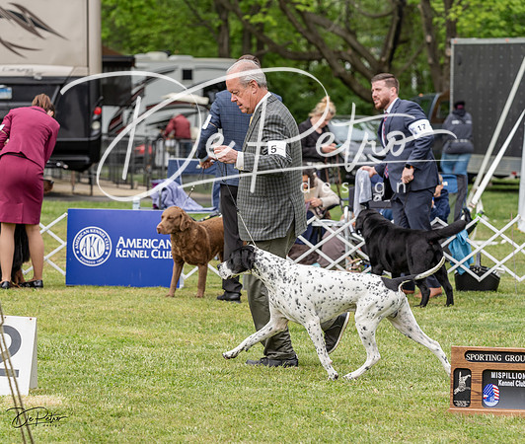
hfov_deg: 12.7
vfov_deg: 10.8
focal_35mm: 148
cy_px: 232
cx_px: 248
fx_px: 2352
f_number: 4.5
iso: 400
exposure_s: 1/800
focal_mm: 118
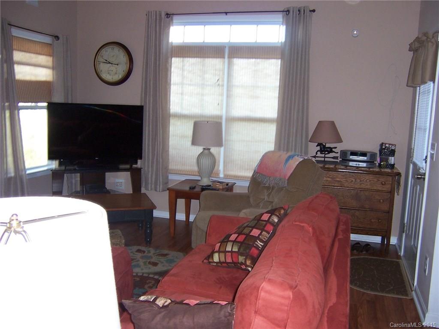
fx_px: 419
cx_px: 220
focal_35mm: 33
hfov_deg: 55.4
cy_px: 164
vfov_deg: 42.9
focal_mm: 5.5
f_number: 2.8
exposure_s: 1/60
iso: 140
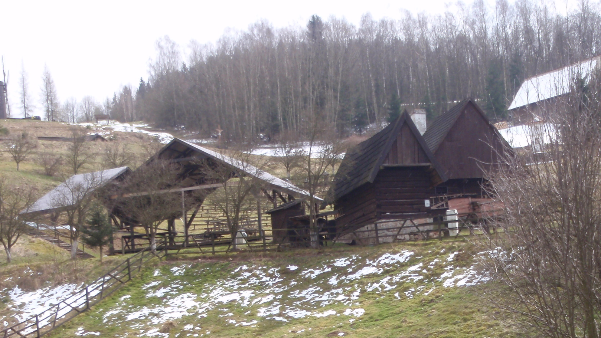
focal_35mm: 62
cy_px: 307
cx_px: 384
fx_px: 988
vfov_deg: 19.1
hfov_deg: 33.6
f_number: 6.3
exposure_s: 1/100
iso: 64
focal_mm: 6.53
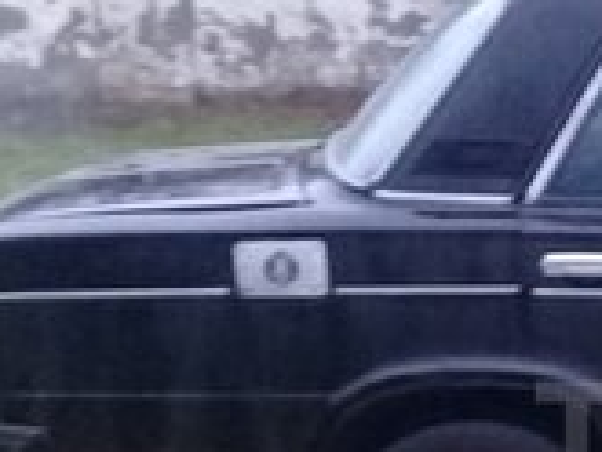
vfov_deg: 11.9
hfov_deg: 14.7
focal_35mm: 124
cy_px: 436
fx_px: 2158
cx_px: 908
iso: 320
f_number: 2.2
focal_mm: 3.3
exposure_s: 1/17
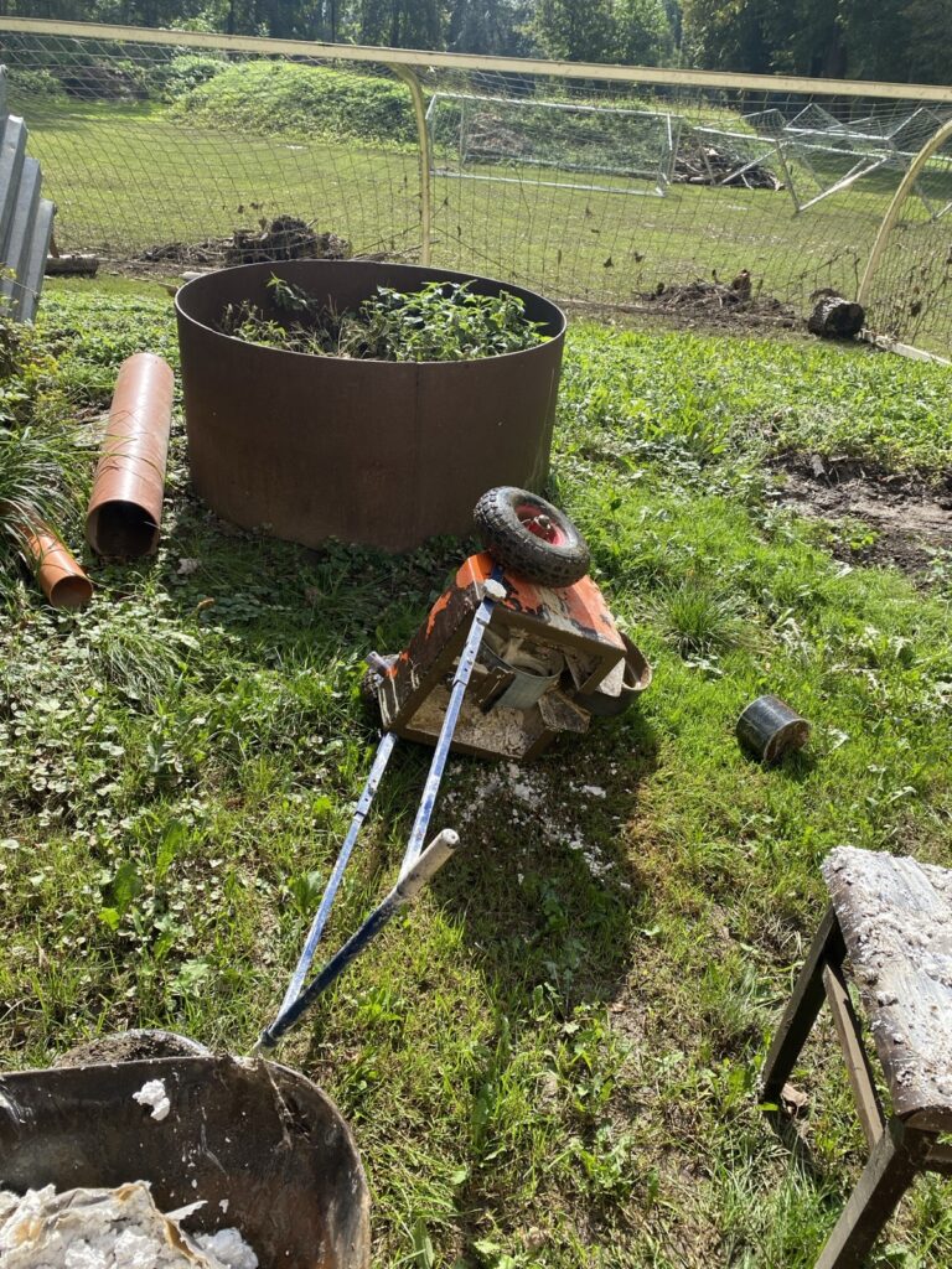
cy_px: 634
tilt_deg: -31.2
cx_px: 476
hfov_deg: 53.1
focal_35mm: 26
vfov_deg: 67.3
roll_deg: -3.7
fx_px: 953
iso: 32
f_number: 1.8
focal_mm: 4.25
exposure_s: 1/1206
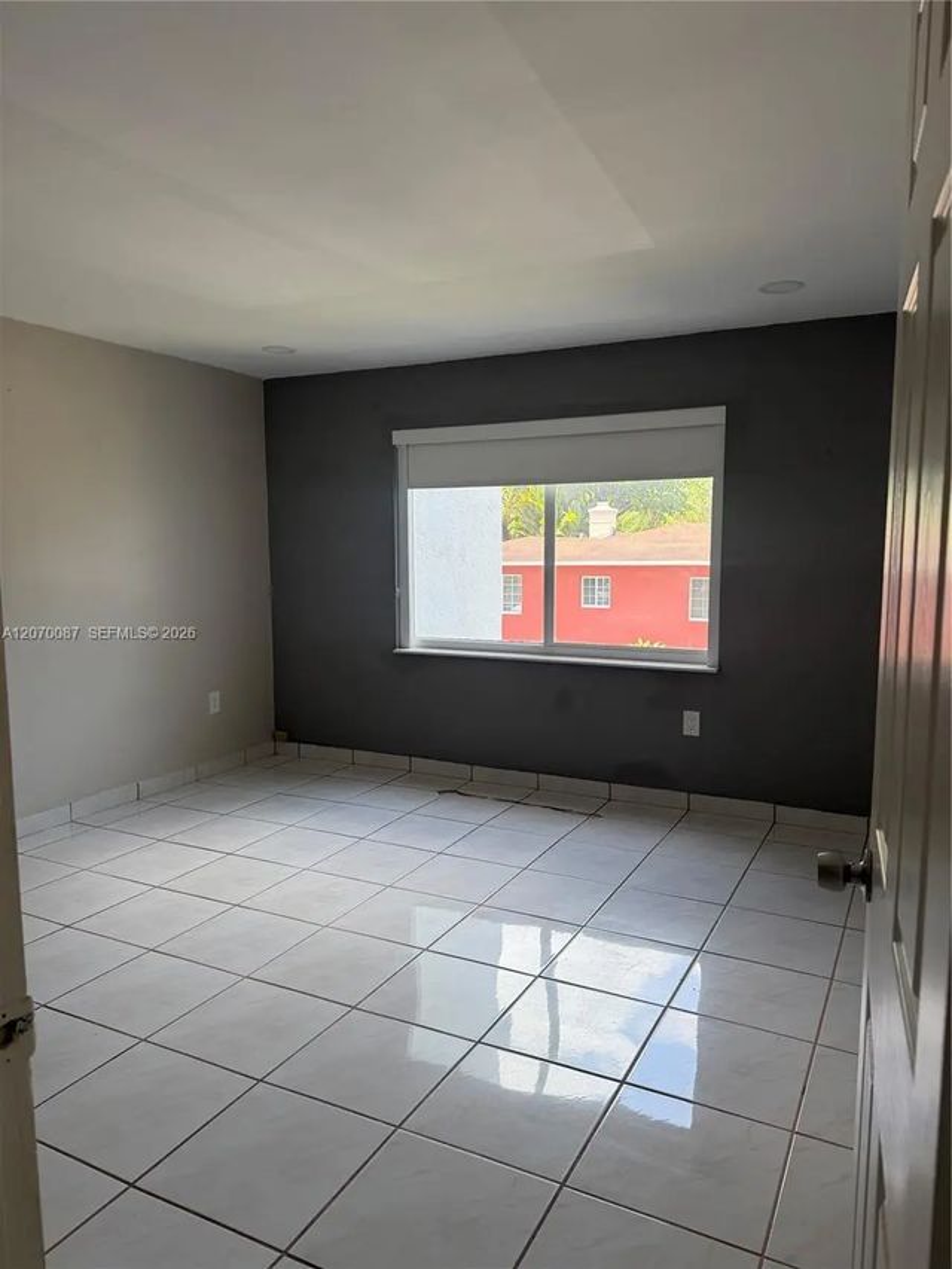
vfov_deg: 71.6
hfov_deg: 56.8
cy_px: 634
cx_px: 476
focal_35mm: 24
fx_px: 880
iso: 100
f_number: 1.78
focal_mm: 6.76
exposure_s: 1/178
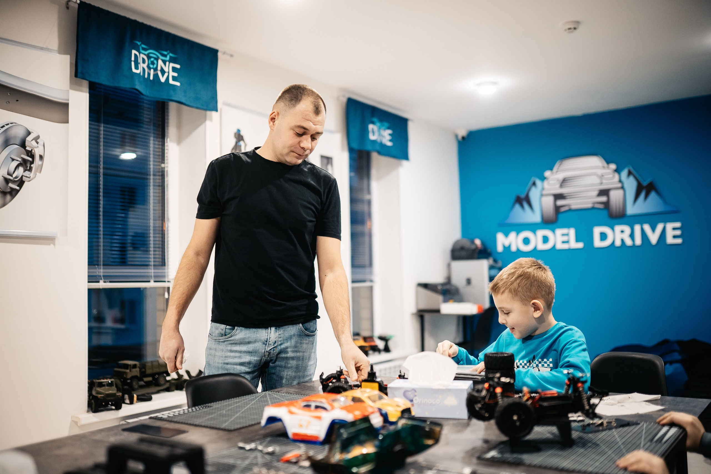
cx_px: 356
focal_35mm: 35
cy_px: 237
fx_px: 691
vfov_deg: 37.9
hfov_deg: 54.4
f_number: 1.4
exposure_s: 1/250
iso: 1000
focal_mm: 35
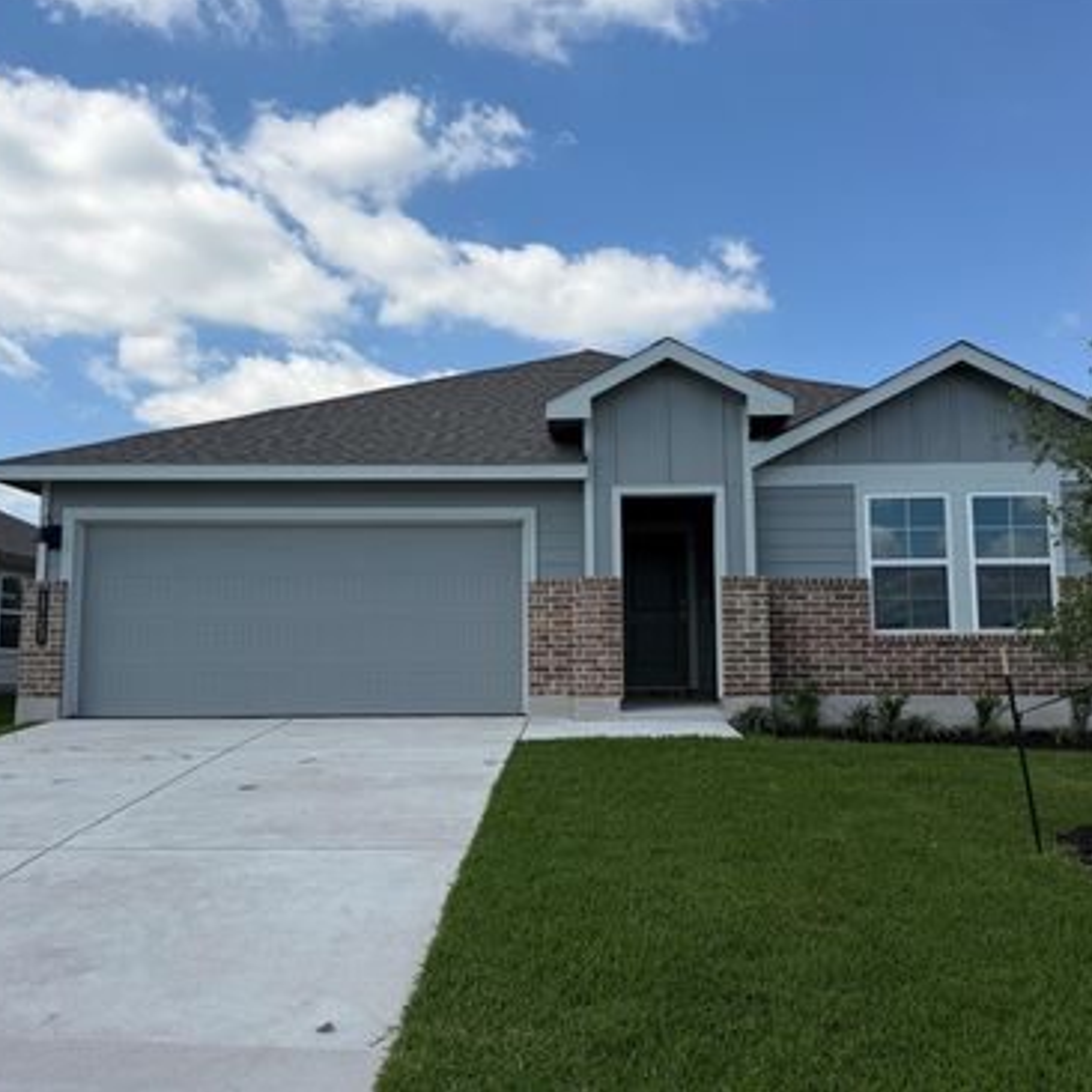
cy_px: 539
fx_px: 1035
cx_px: 561
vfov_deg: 55.6
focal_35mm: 29
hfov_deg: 55.6
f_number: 1.78
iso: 80
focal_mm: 6.76
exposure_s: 1/5714
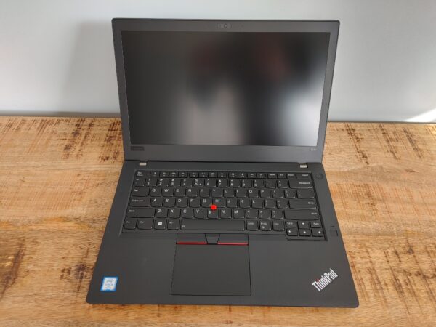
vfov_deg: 53.1
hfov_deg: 67.3
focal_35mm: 26
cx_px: 218
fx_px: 327
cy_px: 164
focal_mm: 4.81
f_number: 1.8
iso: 200
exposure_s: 1/100
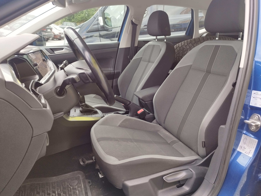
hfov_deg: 71.6
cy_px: 98
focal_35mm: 24
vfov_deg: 56.8
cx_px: 130
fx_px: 181
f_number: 1.89
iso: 100
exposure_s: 1/100
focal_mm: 5.89
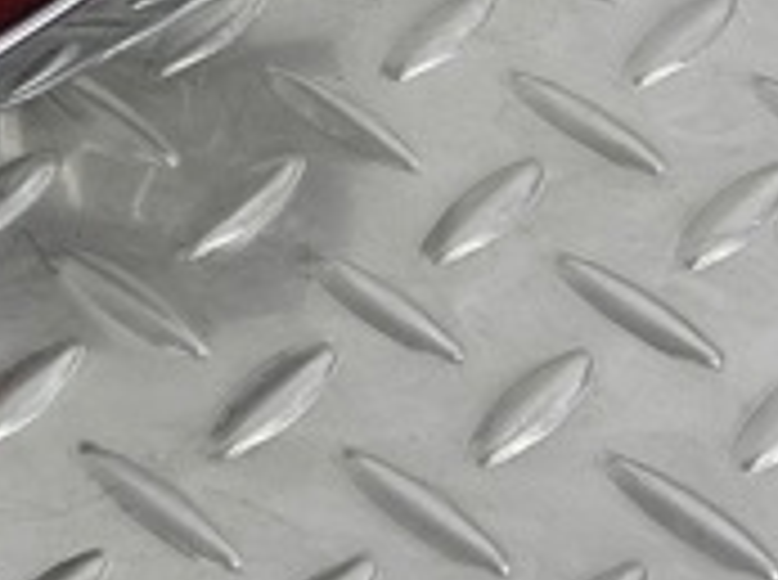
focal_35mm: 178
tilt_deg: -40.0
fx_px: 3992
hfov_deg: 10.6
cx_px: -472
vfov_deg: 8.2
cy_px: -268
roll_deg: -1.3
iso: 80
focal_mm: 6.76
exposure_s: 1/50
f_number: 1.78
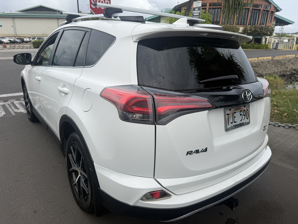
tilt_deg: -17.5
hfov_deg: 71.6
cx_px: 149
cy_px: 112
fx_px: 207
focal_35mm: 24
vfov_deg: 56.8
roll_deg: -1.0
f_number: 1.78
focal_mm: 6.76
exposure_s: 1/3279
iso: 80
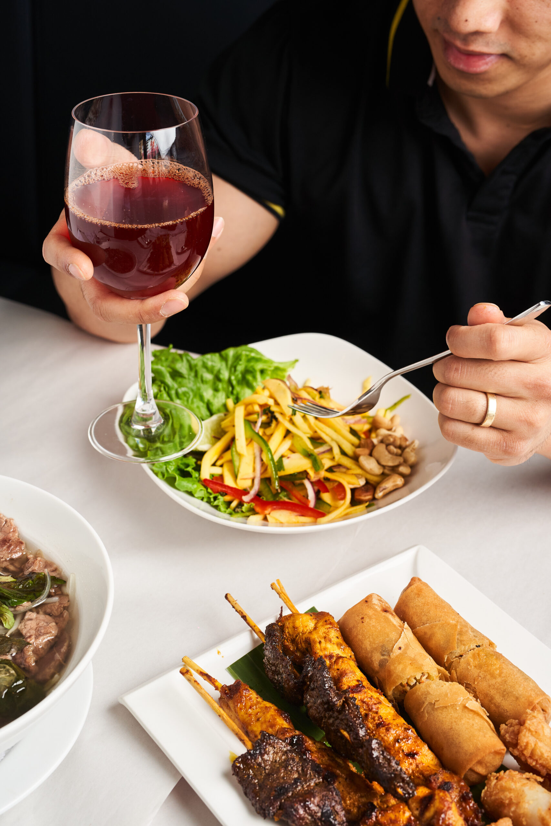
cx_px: 276
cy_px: 413
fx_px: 1148
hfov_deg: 27.0
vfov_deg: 39.6
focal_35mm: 50
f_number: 6.3
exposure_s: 1/250
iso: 400
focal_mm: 50
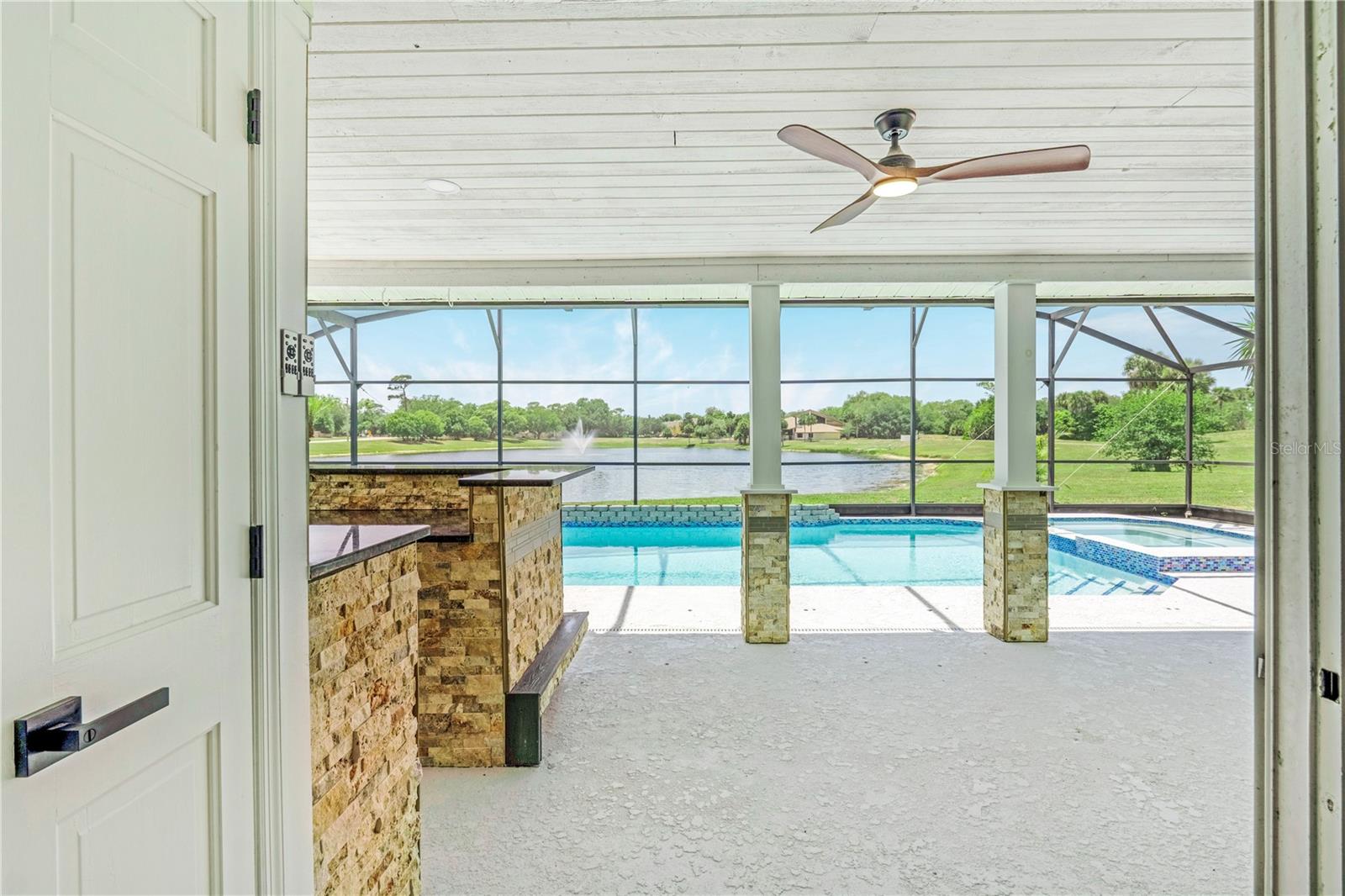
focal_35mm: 16
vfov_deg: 72.0
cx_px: 672
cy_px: 448
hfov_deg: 95.0
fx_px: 616
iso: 250
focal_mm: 11
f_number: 9
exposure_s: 1/4000
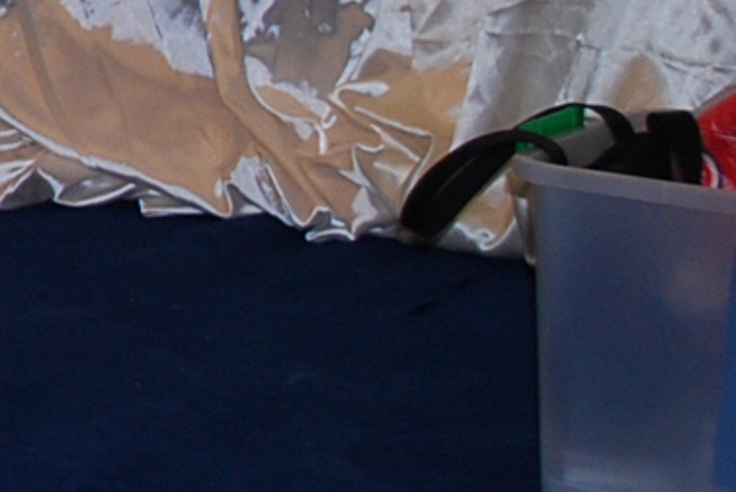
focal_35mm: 185
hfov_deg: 9.7
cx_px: -1076
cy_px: -385
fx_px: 3785
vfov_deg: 7.2
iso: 400
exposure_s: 1/30
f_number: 4.2
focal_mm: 24
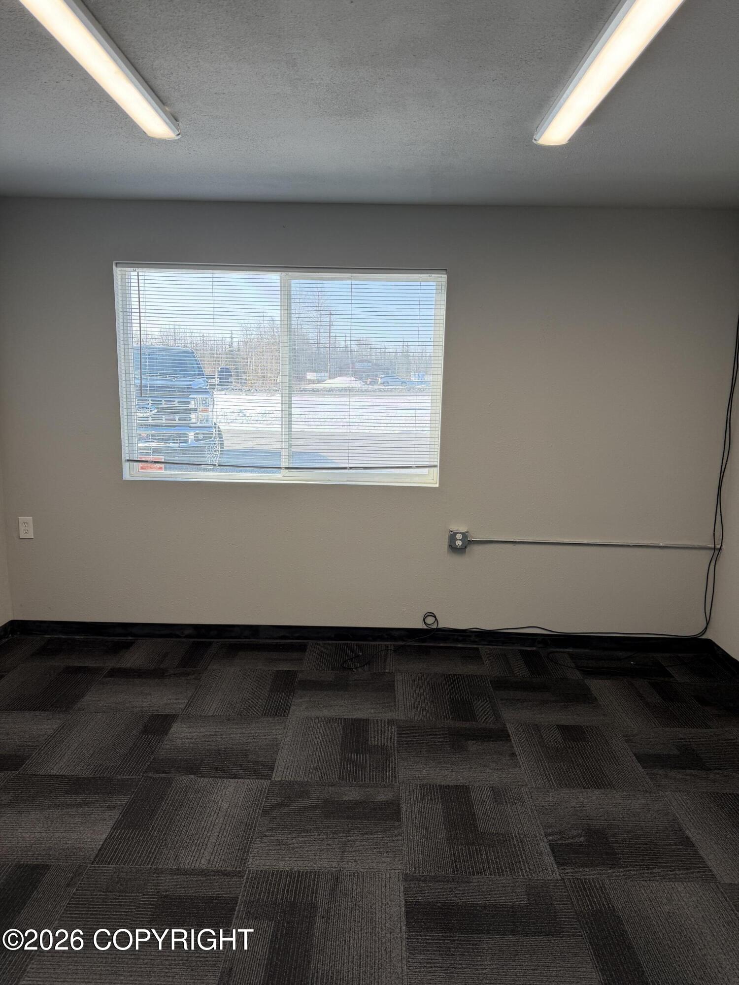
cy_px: 492
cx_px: 370
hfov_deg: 56.8
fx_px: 683
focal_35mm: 24
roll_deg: -0.9
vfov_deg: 71.6
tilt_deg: -9.6
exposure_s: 1/336
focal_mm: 6.76
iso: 80
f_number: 1.78
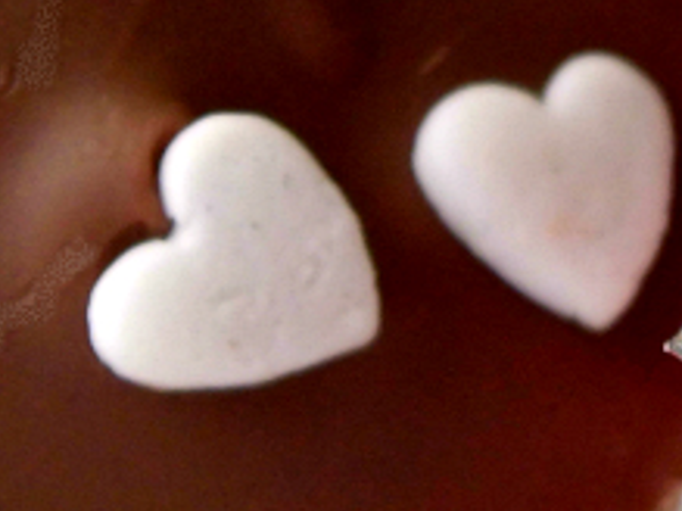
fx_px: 4332
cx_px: 940
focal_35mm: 220
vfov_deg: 6.7
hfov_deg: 8.8
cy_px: 93
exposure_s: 1/60
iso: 100
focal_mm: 8.3
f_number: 3.4
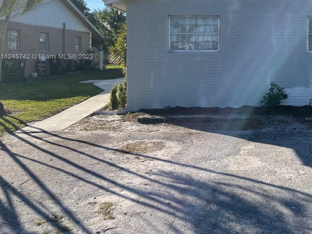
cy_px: 57
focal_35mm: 41
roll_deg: -0.1
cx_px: 241
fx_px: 369
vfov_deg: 34.4
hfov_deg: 44.0
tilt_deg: +0.3
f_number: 1.6
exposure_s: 1/2618
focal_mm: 4.2
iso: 32
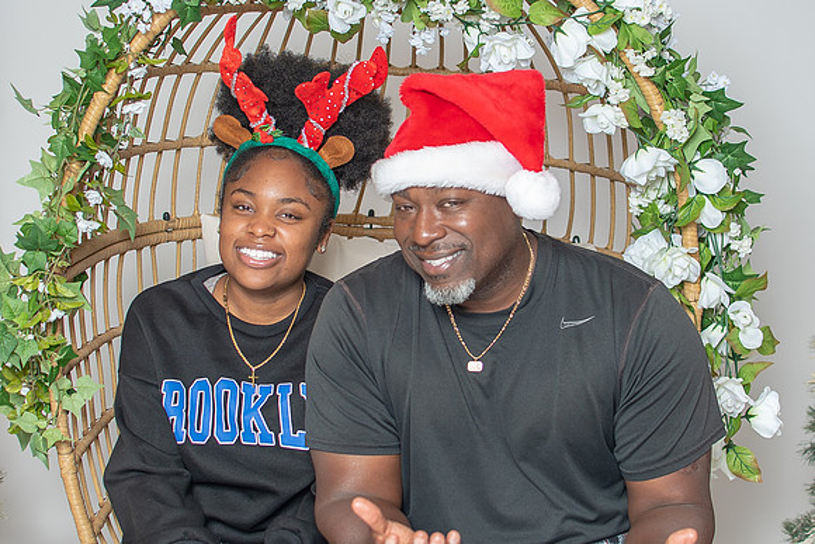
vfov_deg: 20.0
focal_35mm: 68
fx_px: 1544
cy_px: 238
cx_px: 437
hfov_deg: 29.6
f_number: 3.2
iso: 100
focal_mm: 35
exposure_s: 1/250
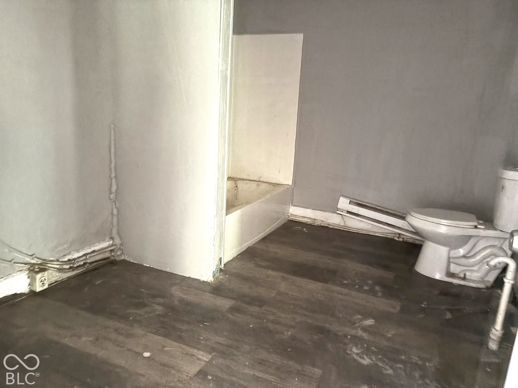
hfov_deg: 67.3
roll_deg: -4.1
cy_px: 194
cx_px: 259
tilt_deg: -9.8
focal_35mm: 26
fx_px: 389
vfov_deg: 53.1
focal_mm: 5.96
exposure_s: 1/19
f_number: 1.6
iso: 1000
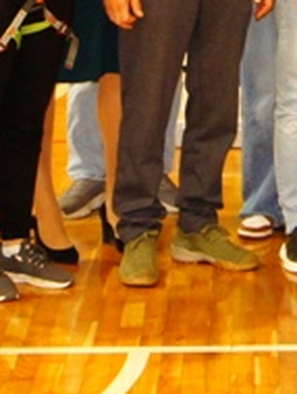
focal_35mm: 210
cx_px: 459
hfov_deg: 7.0
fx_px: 2392
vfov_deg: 9.3
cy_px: -125
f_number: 4
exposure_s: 1/160
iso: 1600
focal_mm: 27
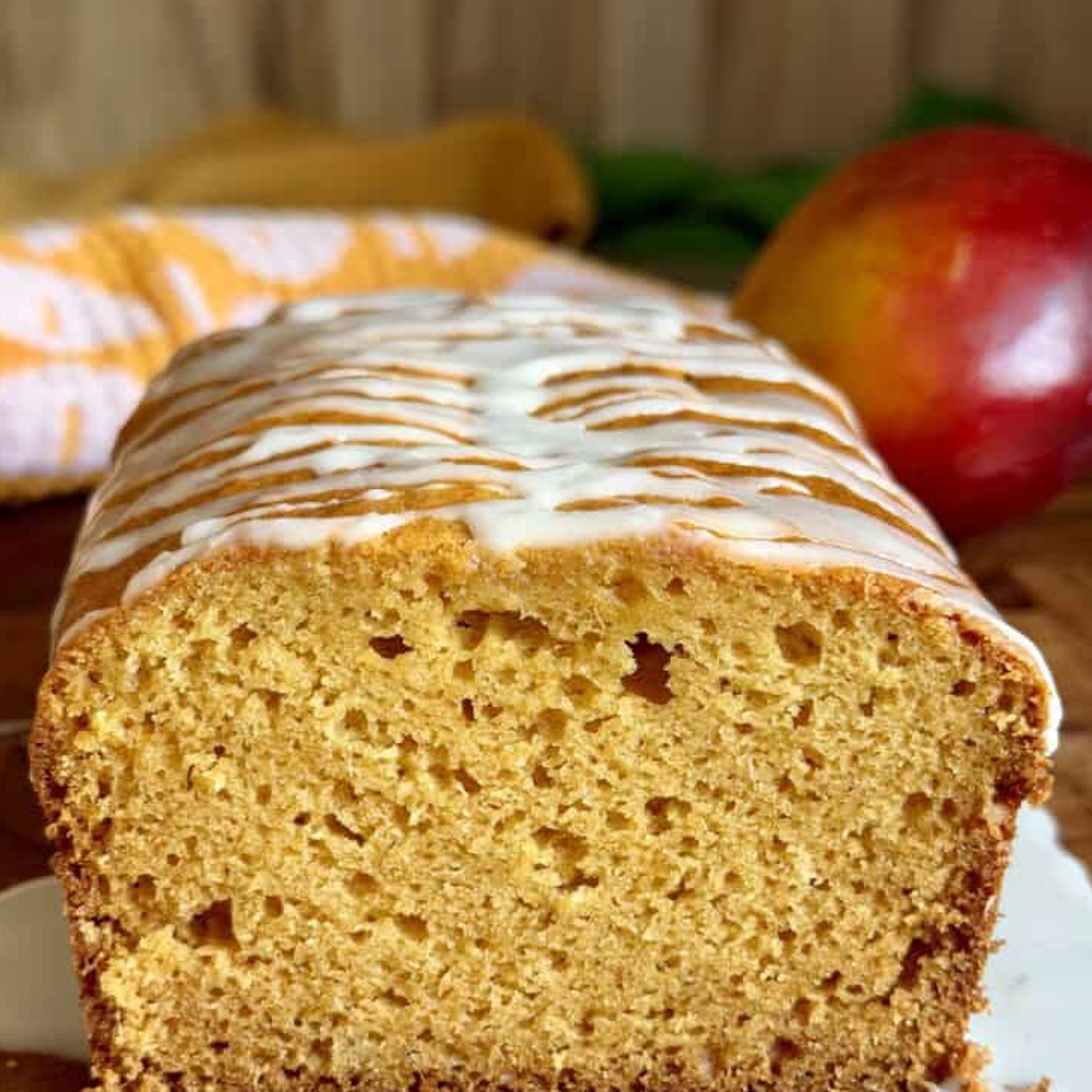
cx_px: 544
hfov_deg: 30.0
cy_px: 703
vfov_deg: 29.9
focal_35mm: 57
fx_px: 2034
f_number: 1.8
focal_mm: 6.8
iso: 100
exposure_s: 1/84
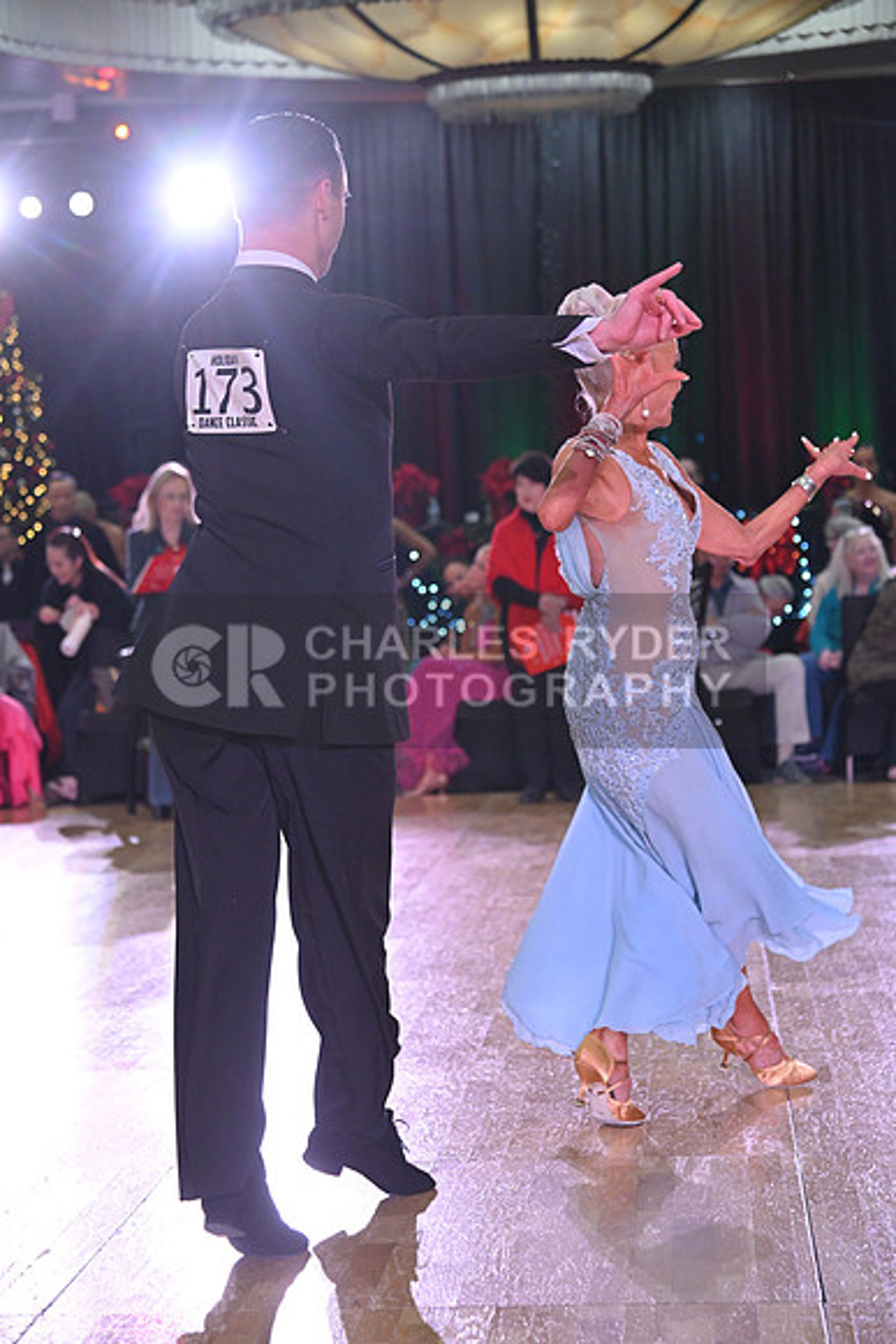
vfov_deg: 24.8
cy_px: 672
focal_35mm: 82
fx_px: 3059
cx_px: 448
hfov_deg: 16.7
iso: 2500
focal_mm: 82
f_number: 5
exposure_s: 1/400
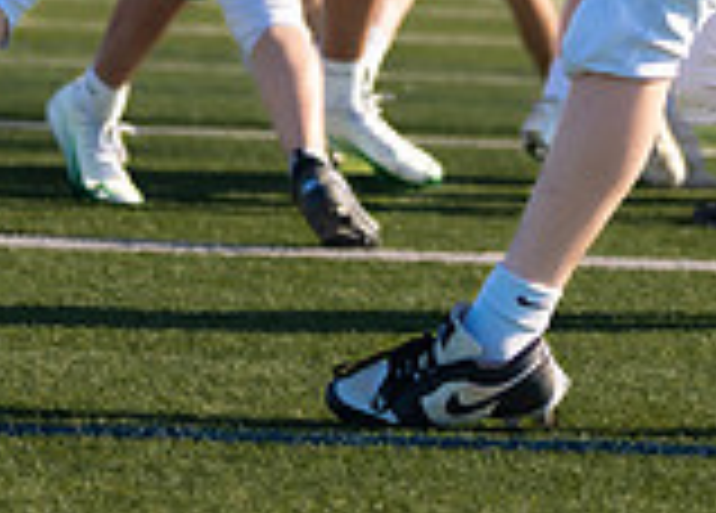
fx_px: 6536
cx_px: 502
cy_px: -311
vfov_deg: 4.5
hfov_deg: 6.3
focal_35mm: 321
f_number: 2.8
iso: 250
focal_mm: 70
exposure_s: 1/4000
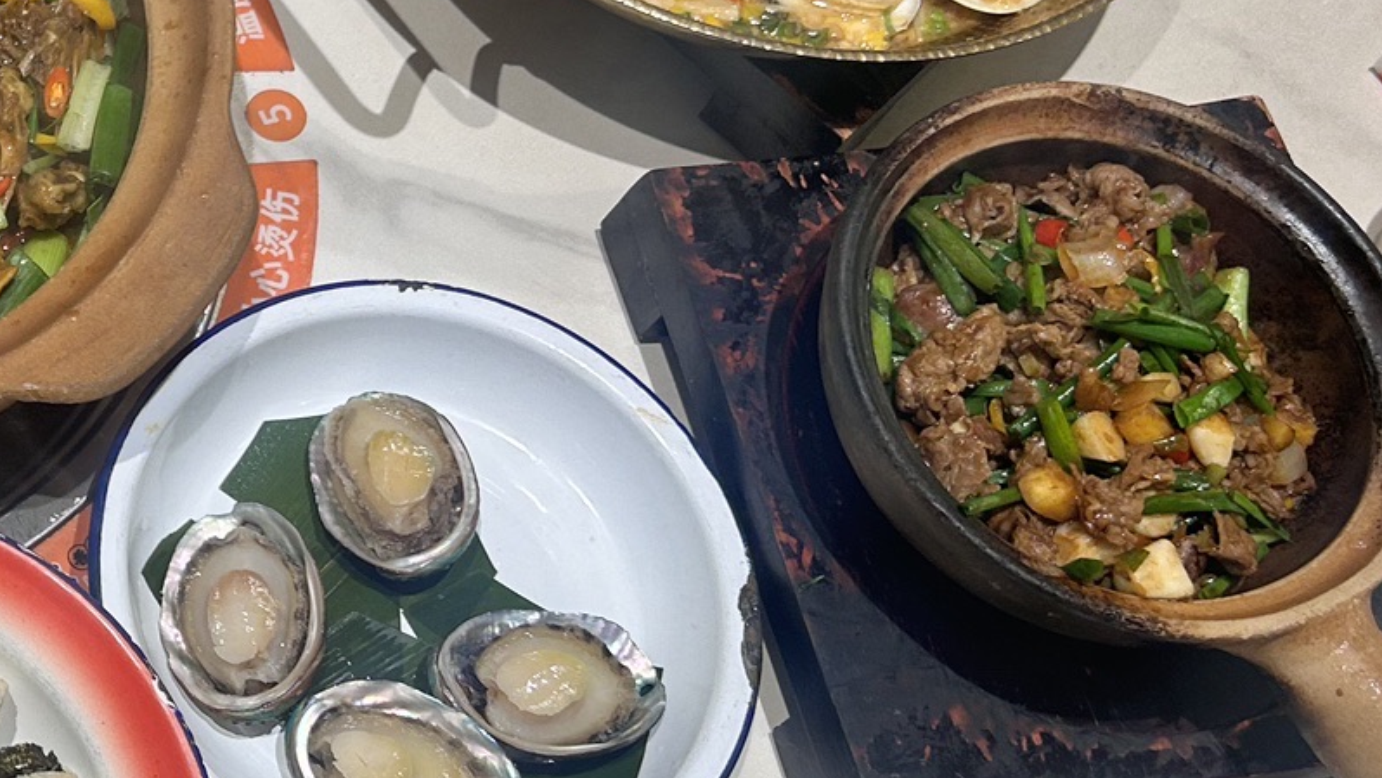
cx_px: -201
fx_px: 2602
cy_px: 258
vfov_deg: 17.0
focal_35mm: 71
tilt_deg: -62.8
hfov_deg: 26.9
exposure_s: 1/143
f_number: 1.5
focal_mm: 5.7
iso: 32
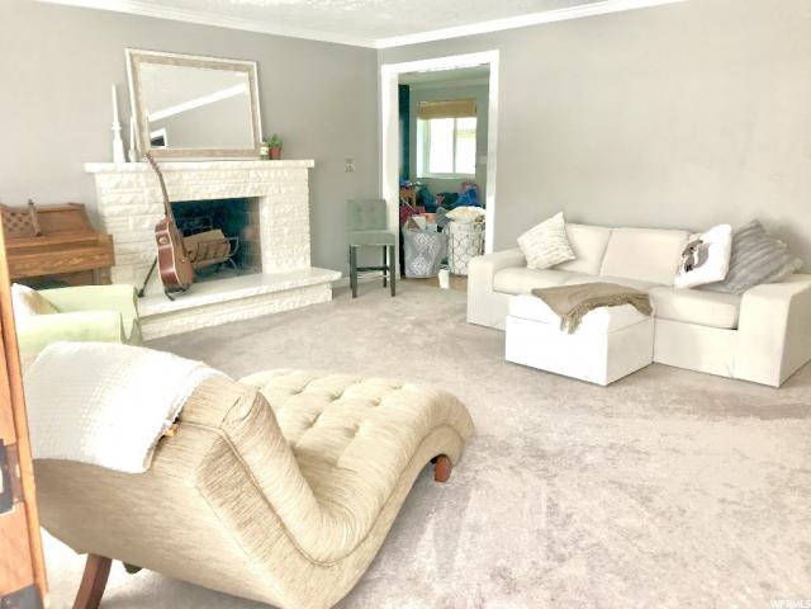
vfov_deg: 49.7
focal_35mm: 28
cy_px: 304
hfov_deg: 63.4
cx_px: 406
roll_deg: +2.9
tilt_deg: -12.4
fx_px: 656
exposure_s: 1/60
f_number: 1.8
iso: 32
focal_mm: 3.99
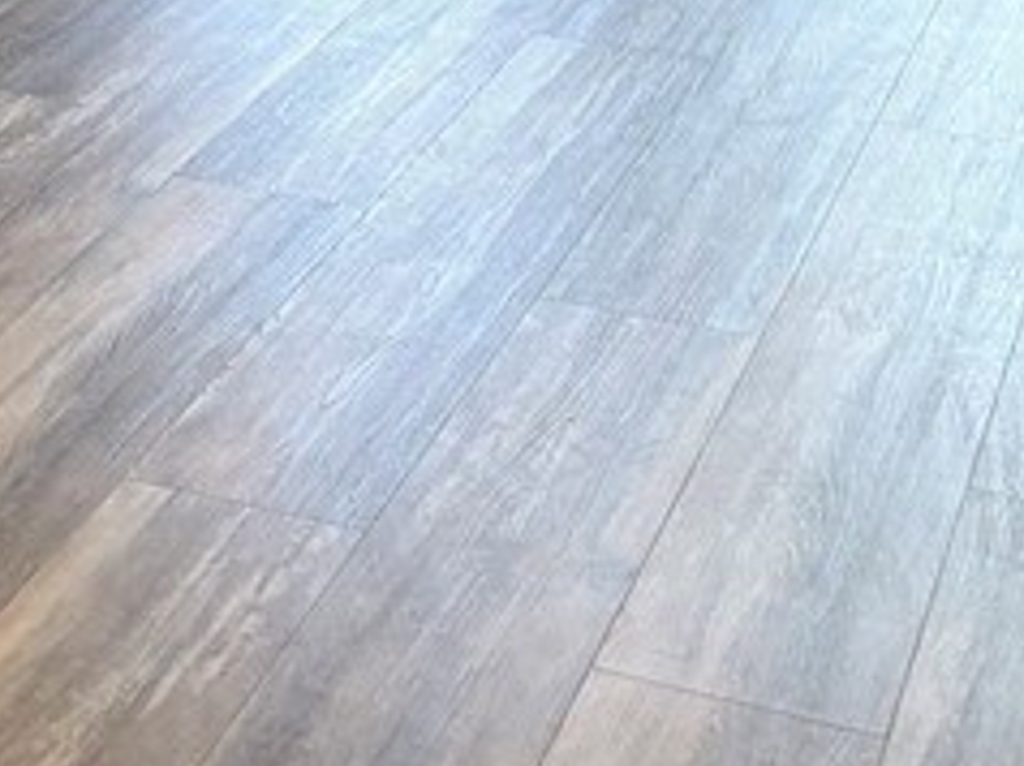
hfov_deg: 16.8
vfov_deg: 11.9
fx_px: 3310
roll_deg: -1.0
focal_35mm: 112
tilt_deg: -4.7
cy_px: -732
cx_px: -241
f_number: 1.6
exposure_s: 1/120
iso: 100
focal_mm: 5.96
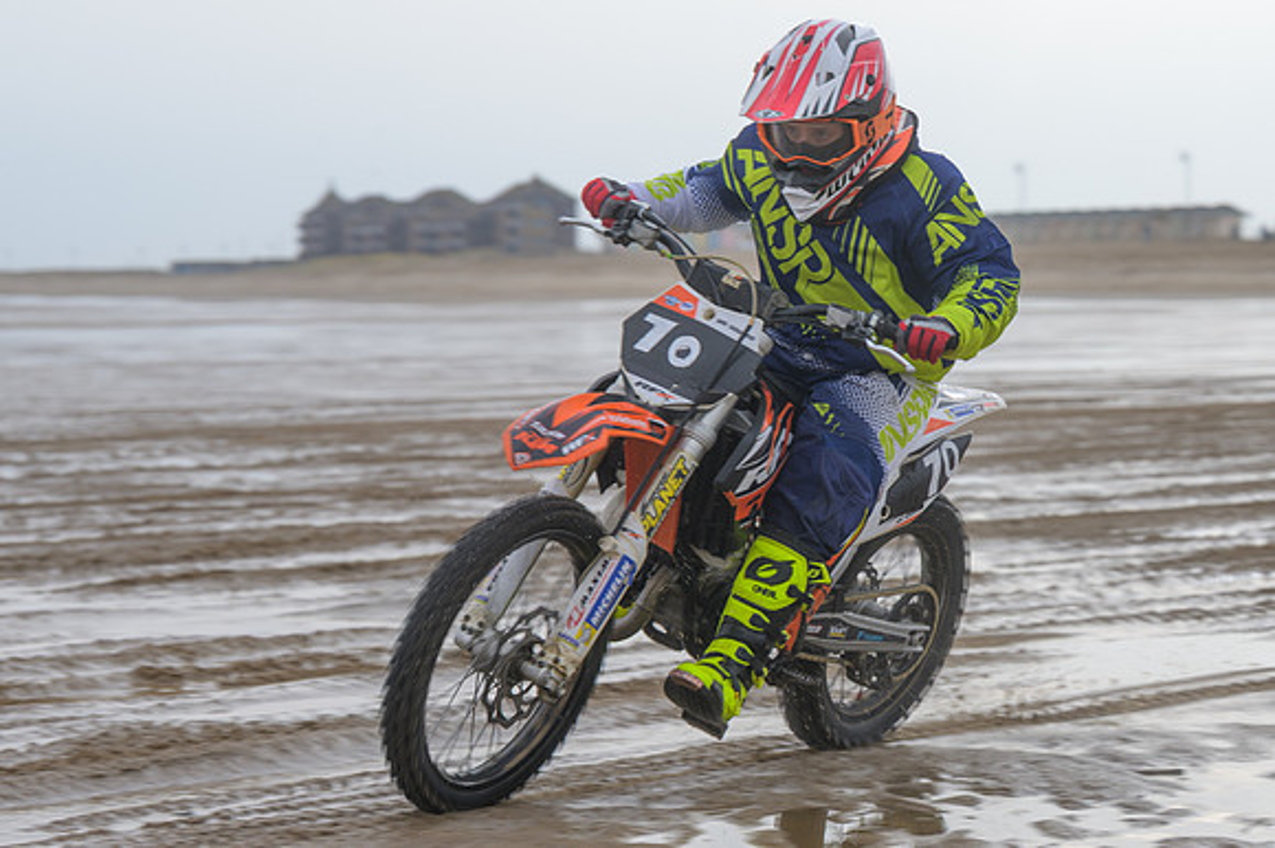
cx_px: 637
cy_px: 445
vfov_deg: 12.3
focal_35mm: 111
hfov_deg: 18.4
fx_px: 3932
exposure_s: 1/320
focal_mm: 70
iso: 64
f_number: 4
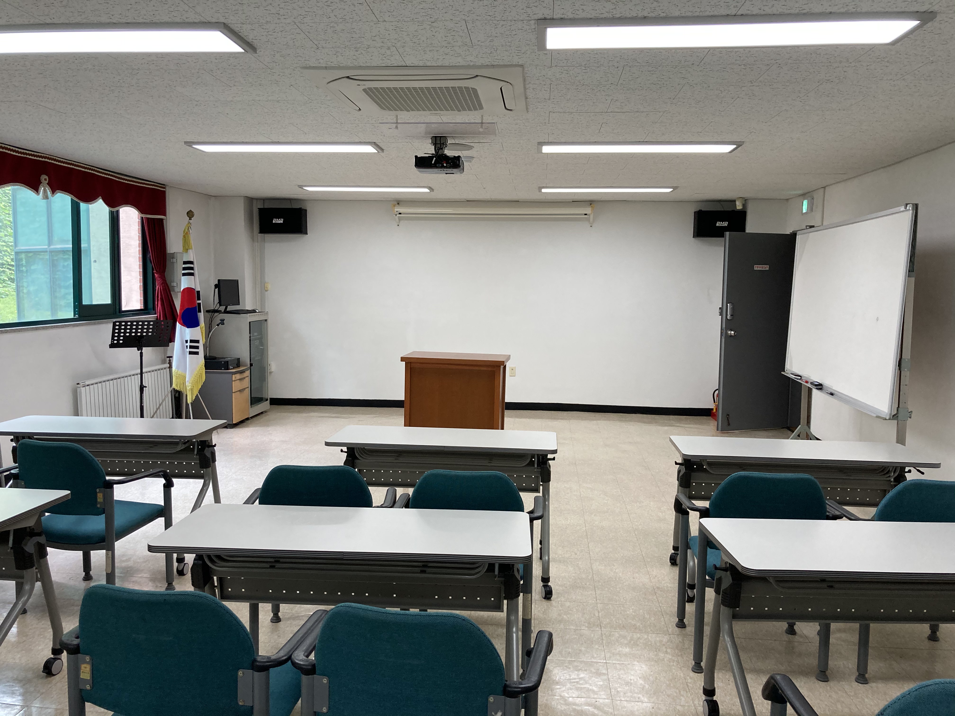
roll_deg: -0.3
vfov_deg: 49.7
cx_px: 478
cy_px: 358
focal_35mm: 28
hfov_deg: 63.4
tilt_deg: -5.0
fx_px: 772
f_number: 1.8
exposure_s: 1/120
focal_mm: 3.99
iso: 80
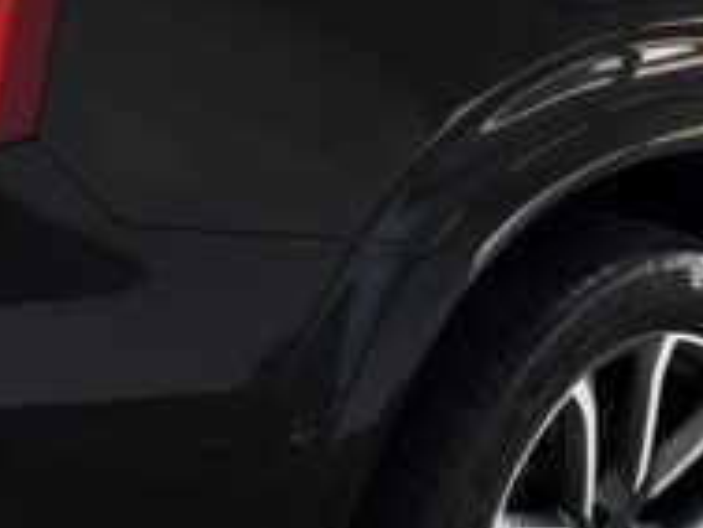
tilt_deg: -11.3
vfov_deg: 14.5
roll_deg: -2.2
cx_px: 312
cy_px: 61
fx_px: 2052
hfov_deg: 19.4
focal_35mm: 101
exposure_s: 1/100
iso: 125
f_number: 1.78
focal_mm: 6.76
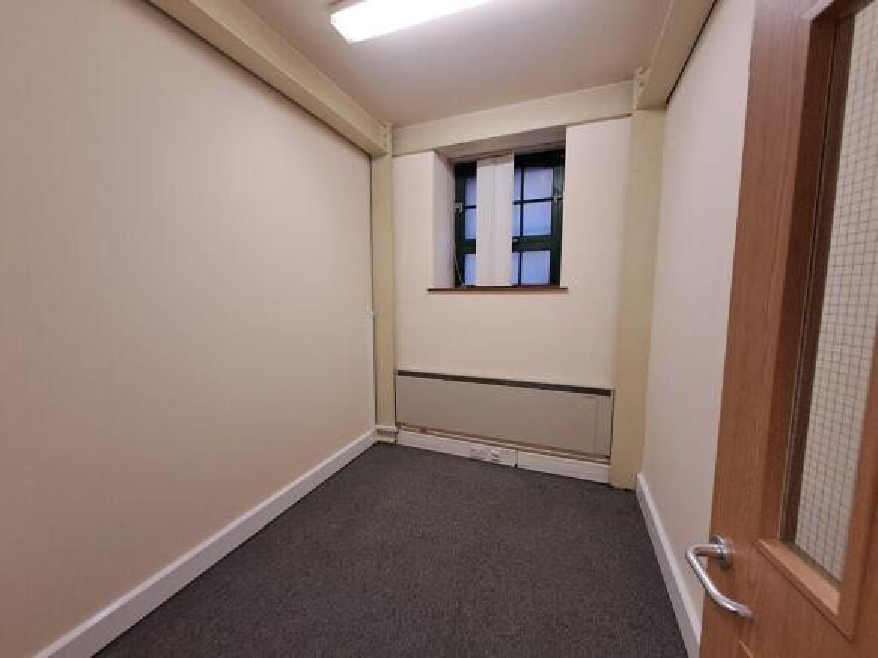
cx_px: 439
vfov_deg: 89.9
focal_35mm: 13
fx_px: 330
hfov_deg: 106.2
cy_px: 329
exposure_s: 1/50
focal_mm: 1.42
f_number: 2.2
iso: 160
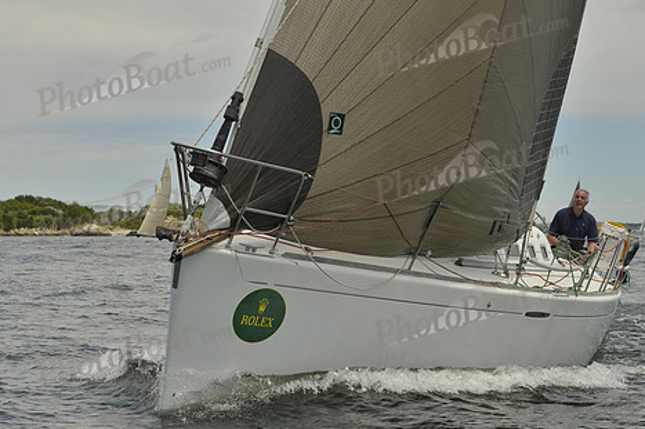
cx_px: 304
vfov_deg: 15.7
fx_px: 1558
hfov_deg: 23.4
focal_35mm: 87
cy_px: 260
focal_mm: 70
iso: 280
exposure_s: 1/1600
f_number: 8
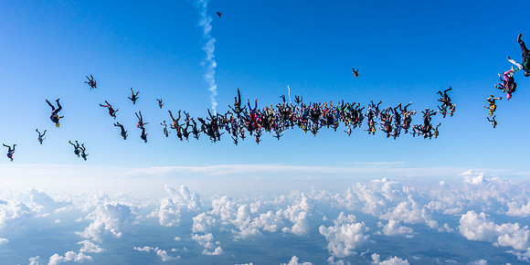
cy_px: 171
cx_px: 265
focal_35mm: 30
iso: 500
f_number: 11
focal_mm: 28
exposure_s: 1/1600
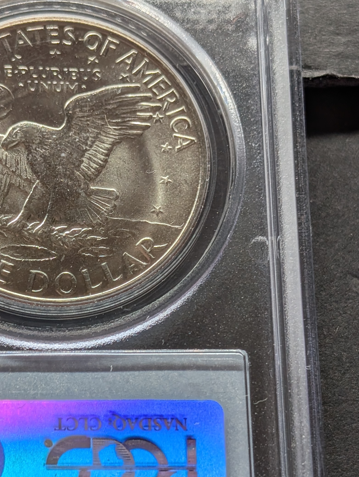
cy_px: 299
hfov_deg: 15.4
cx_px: 85
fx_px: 1324
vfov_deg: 20.4
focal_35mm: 96
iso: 50
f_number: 1.68
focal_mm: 6.9
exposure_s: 1/76.4
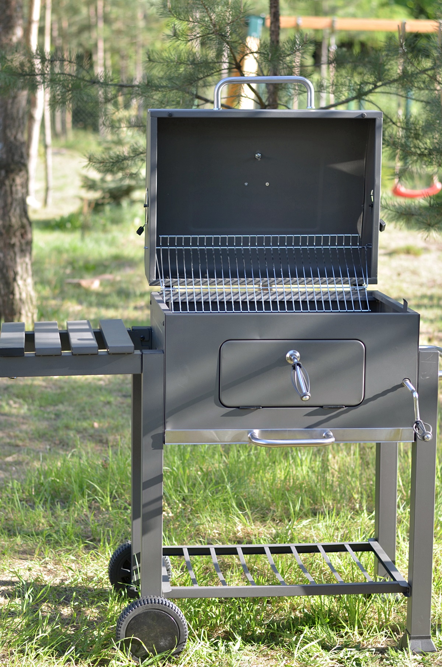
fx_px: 1388
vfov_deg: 27.0
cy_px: 334
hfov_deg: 18.1
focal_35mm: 75
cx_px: 221
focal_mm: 50
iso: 100
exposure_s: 1/250
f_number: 2.8
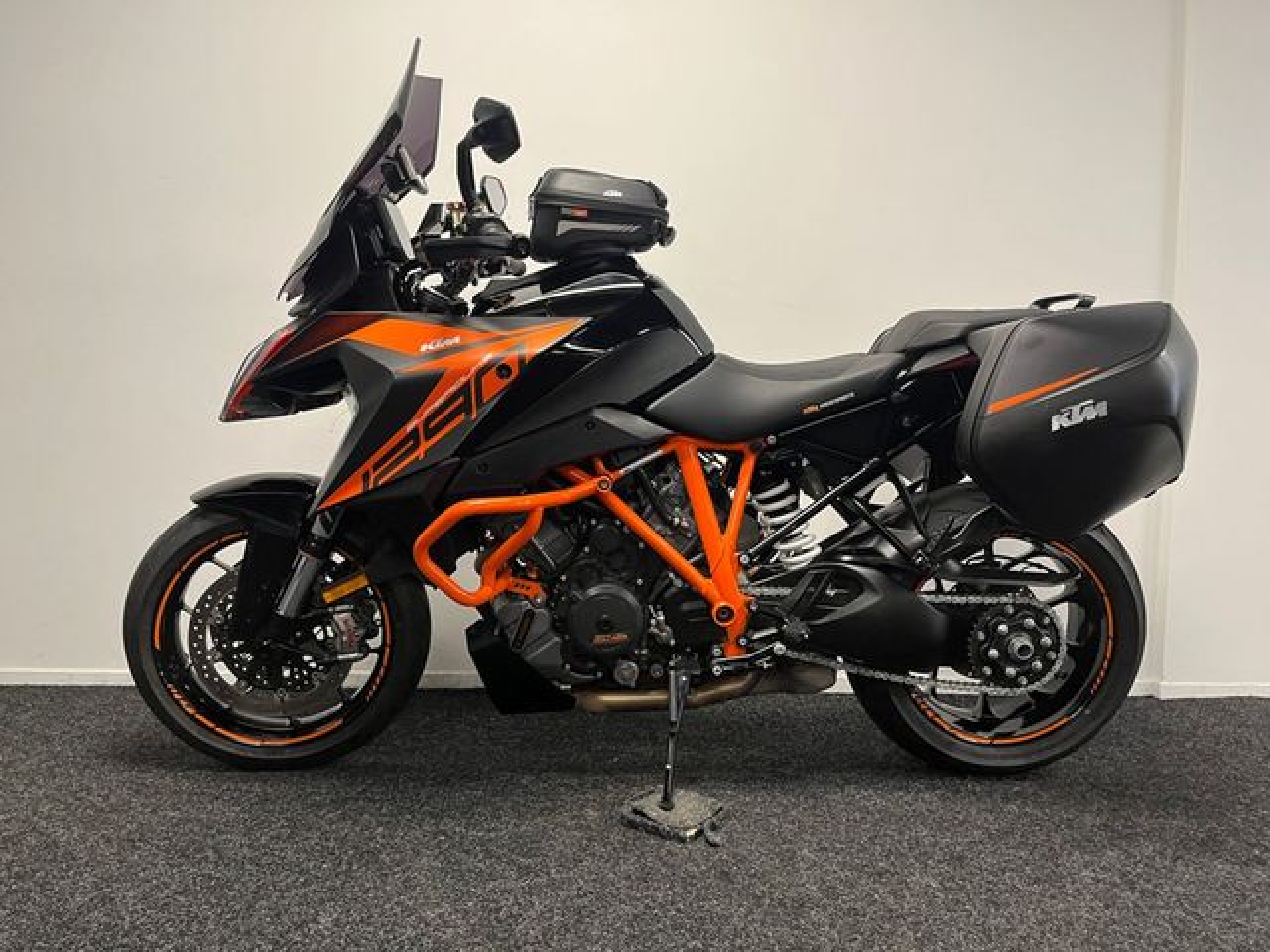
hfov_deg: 67.3
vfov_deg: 53.1
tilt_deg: -3.3
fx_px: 954
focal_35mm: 26
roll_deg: -0.9
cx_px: 635
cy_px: 476
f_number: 1.6
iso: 125
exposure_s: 1/50
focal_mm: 5.1
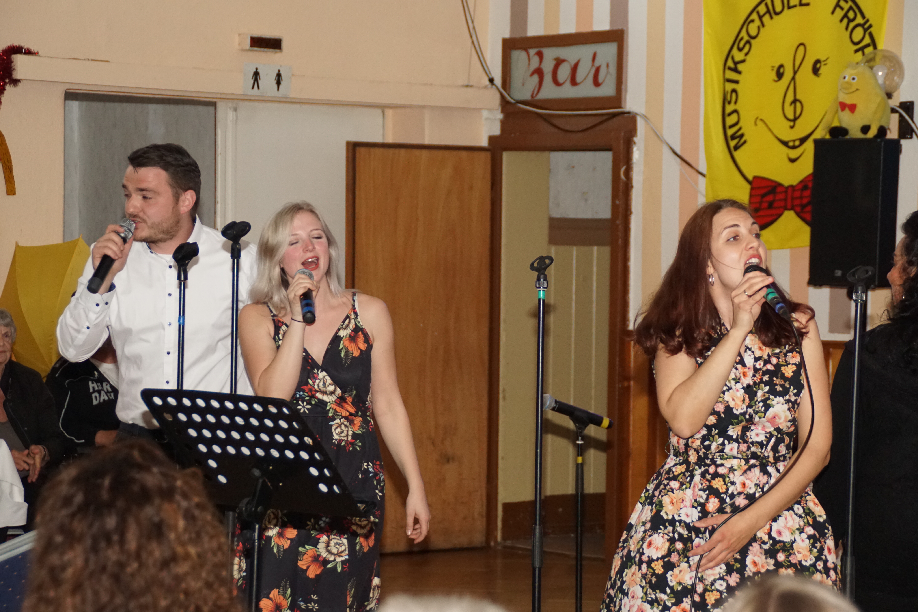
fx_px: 3251
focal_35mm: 128
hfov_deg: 16.1
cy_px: 306
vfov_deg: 10.8
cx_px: 459
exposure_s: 1/60
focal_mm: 85
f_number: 5.6
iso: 1600
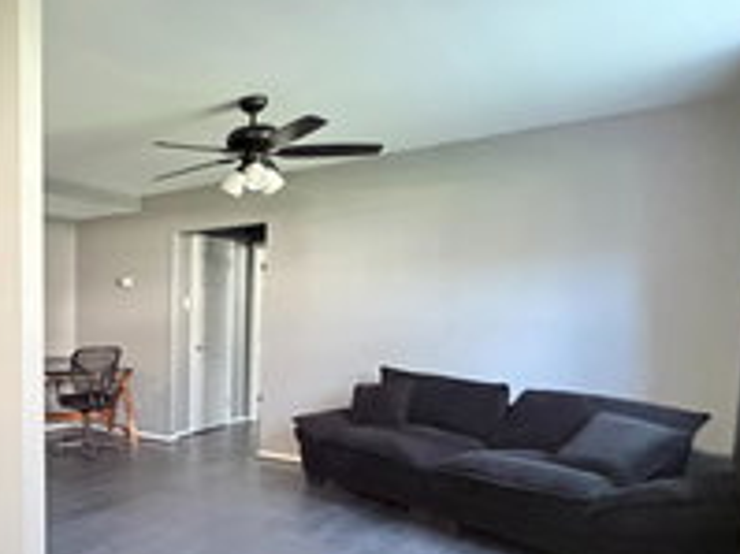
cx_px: 43
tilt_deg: -5.1
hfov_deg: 51.2
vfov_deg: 46.0
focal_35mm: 30
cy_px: 372
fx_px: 641
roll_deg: +0.6
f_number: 2.2
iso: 1600
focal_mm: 2.22
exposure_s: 1/30
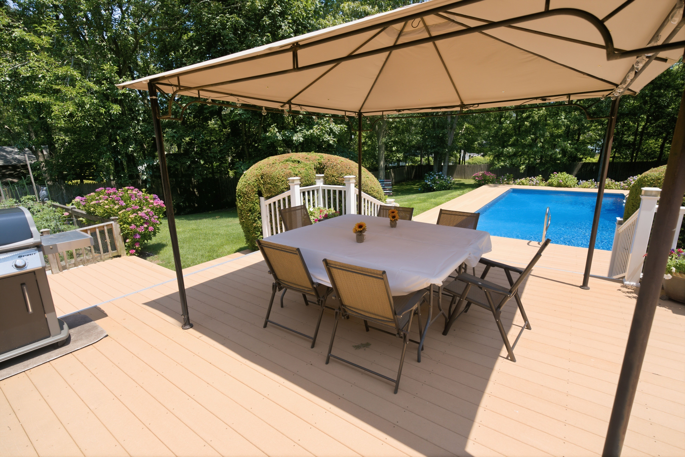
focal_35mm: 17
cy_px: 228
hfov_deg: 92.3
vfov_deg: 69.5
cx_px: 342
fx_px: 329
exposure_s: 1/500
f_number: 4.5
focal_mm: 17.3
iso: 100
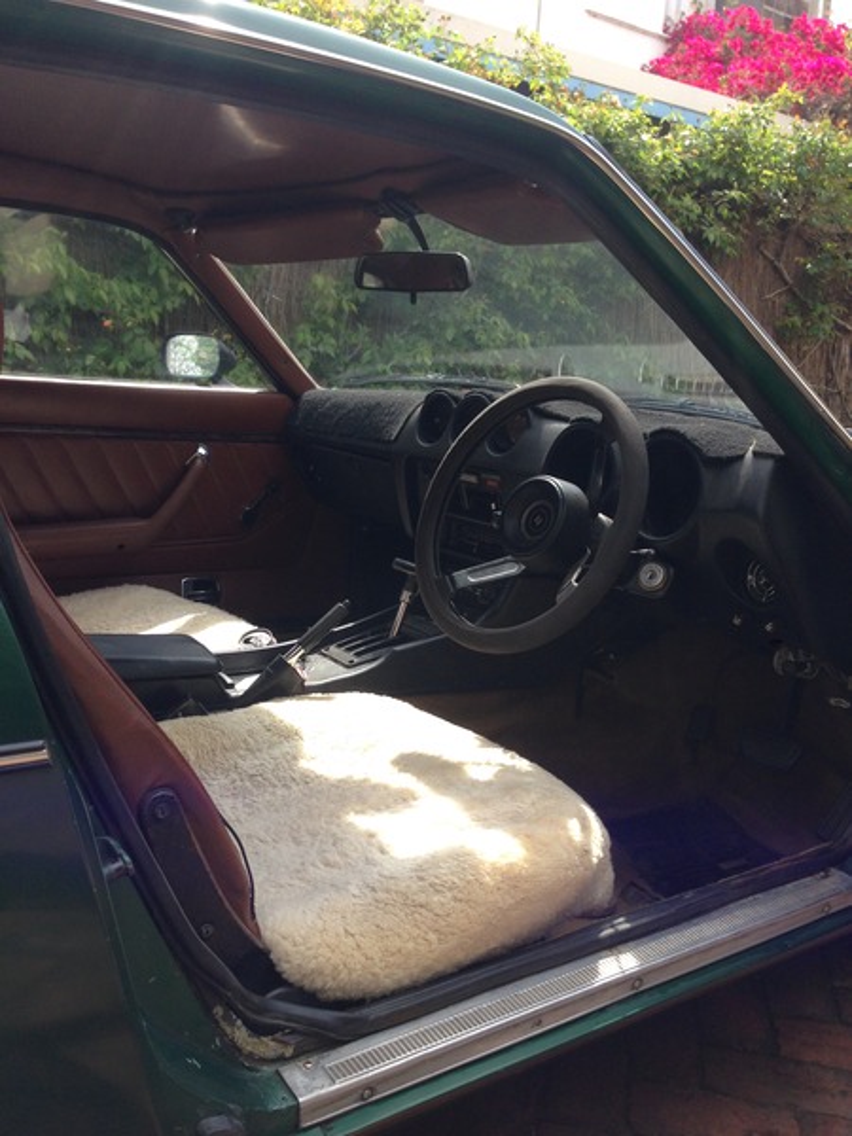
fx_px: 1083
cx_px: 426
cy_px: 568
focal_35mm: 33
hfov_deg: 42.9
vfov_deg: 55.4
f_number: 2.4
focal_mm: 4.12
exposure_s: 1/531
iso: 50
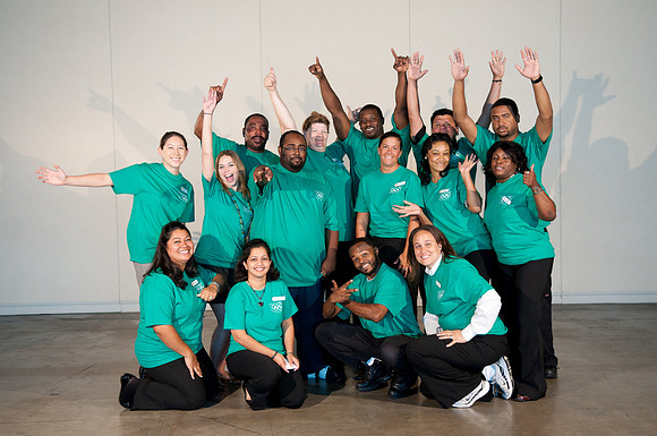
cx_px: 328
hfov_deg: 38.9
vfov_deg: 26.4
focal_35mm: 51
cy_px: 218
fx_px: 929
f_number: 2.8
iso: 500
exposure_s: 1/60
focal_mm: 34
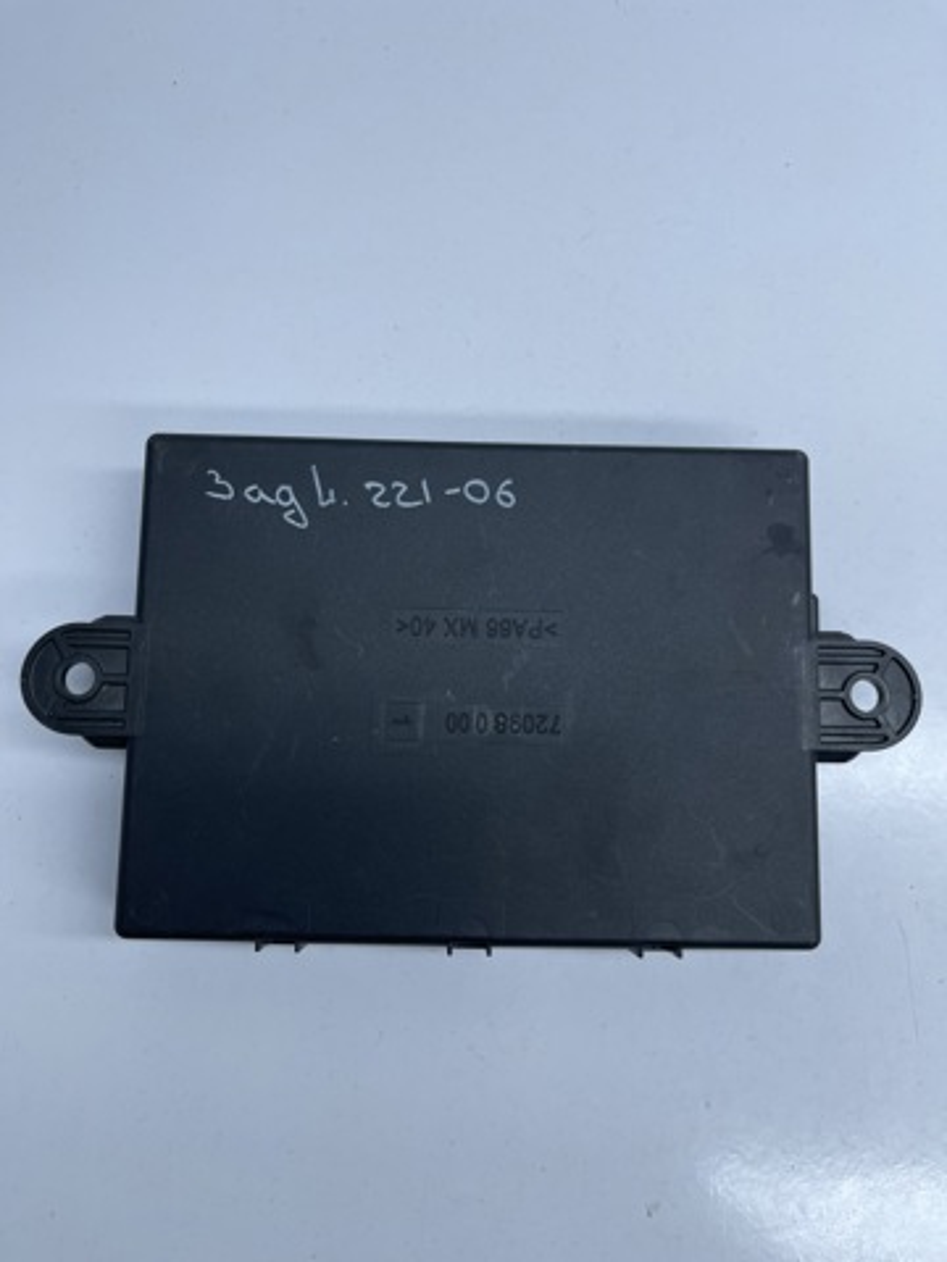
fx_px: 912
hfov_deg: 54.9
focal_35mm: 25
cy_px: 631
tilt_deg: -80.4
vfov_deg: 69.4
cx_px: 474
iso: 32
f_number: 1.6
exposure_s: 1/848
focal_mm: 5.1
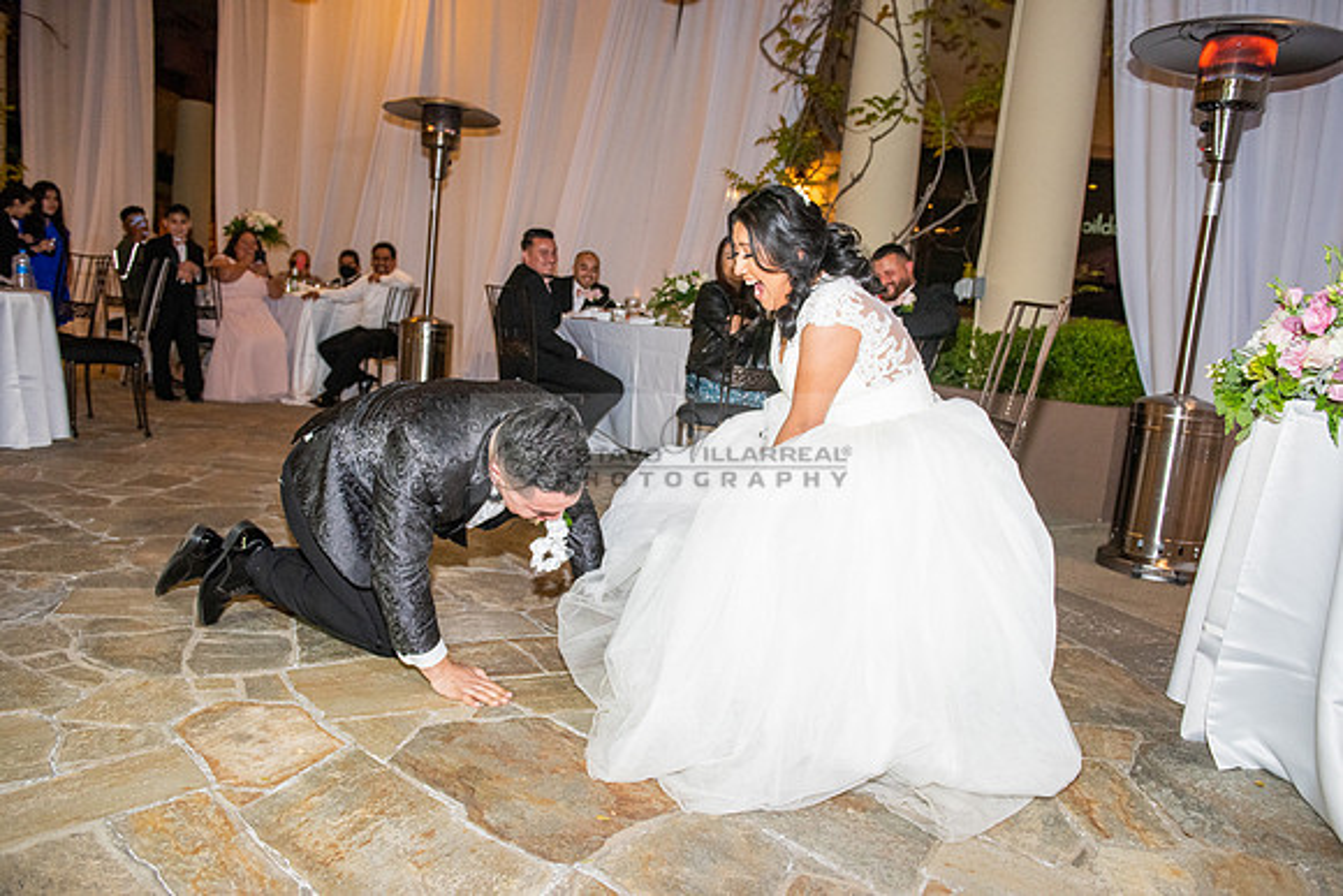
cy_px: 448
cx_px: 672
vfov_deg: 48.0
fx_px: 1007
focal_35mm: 27
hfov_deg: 67.4
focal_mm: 27
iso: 1600
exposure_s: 1/160
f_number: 4
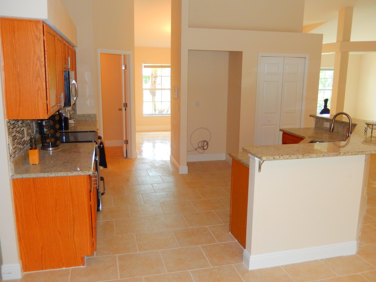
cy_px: 141
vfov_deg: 44.2
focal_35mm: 32
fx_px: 348
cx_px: 188
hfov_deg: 56.8
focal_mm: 5.7
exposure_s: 1/30
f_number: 3.8
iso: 320
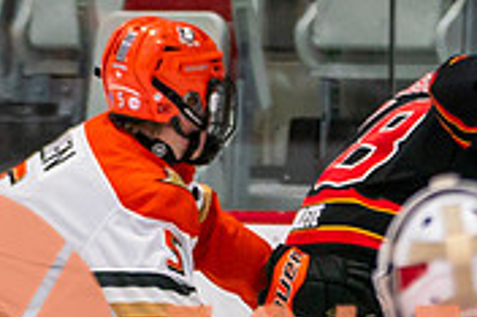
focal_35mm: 956
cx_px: 300
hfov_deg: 2.2
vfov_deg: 1.4
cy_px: 663
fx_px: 12655
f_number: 2.8
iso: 800
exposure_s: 1/640
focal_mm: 145
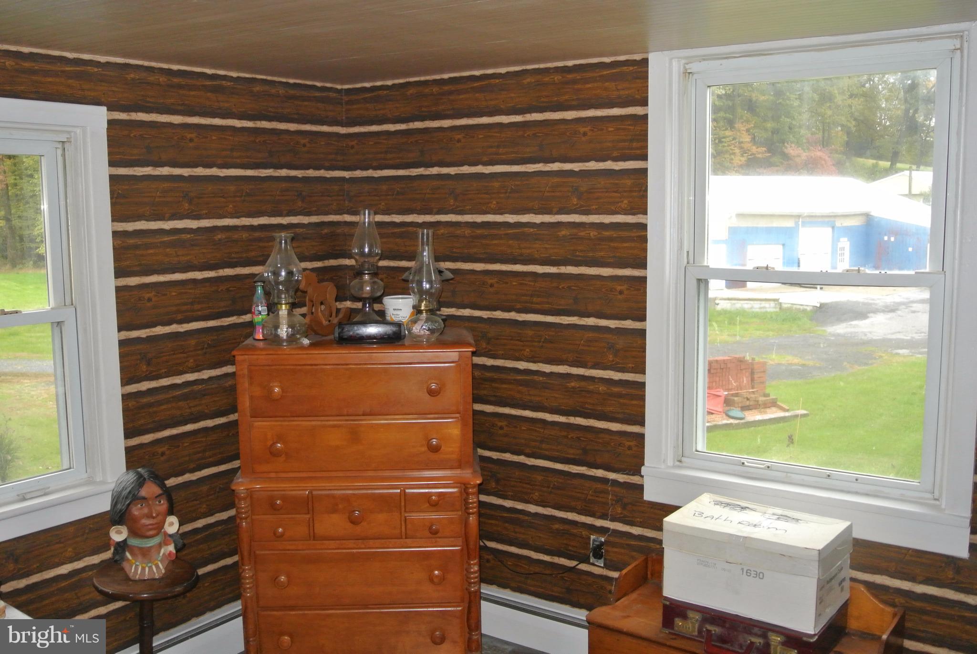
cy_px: 327
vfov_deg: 37.9
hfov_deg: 54.4
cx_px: 488
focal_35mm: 35
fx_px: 951
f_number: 4
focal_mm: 13.1
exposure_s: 1/60
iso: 800
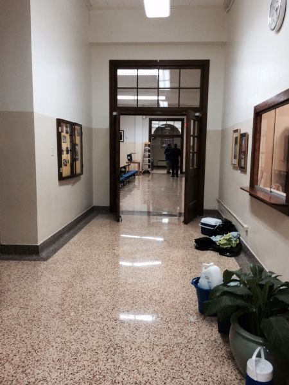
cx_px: 144
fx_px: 334
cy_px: 192
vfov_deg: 60.0
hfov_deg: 46.8
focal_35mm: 30
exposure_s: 1/30
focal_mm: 4.12
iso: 80
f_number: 2.2
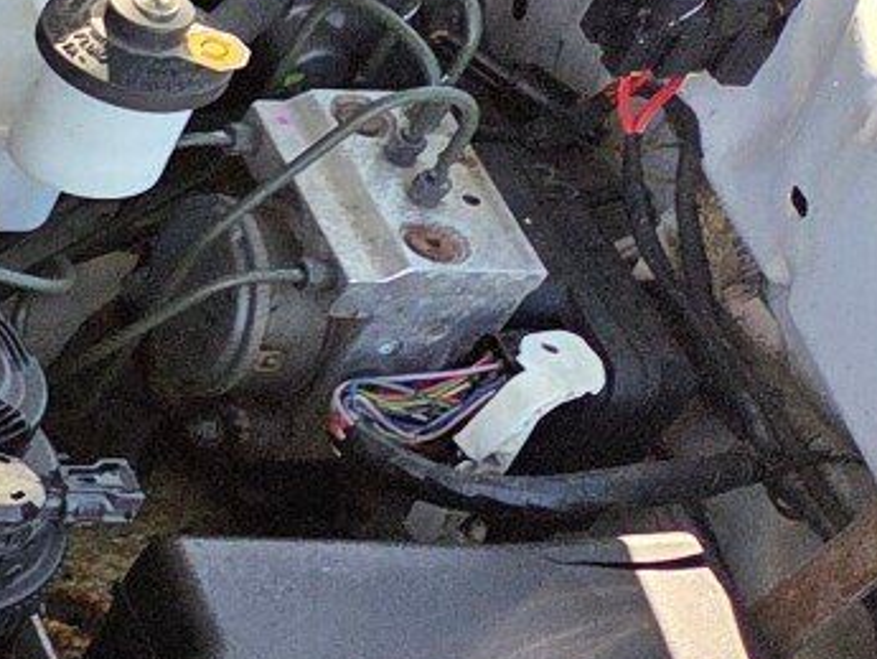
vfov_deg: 11.4
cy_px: 396
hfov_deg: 11.3
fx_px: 3295
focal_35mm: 130
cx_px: -1525
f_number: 1.8
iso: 50
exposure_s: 1/359
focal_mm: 5.4
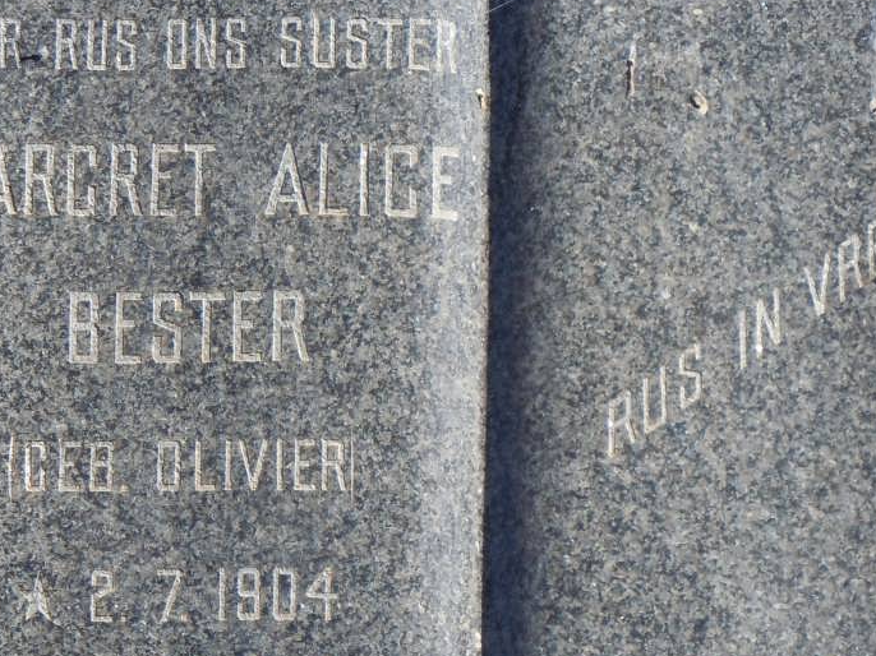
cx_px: 492
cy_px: 391
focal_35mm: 203
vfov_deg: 7.3
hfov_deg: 9.7
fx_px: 5135
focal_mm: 20.9
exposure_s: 1/640
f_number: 4.6
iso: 200
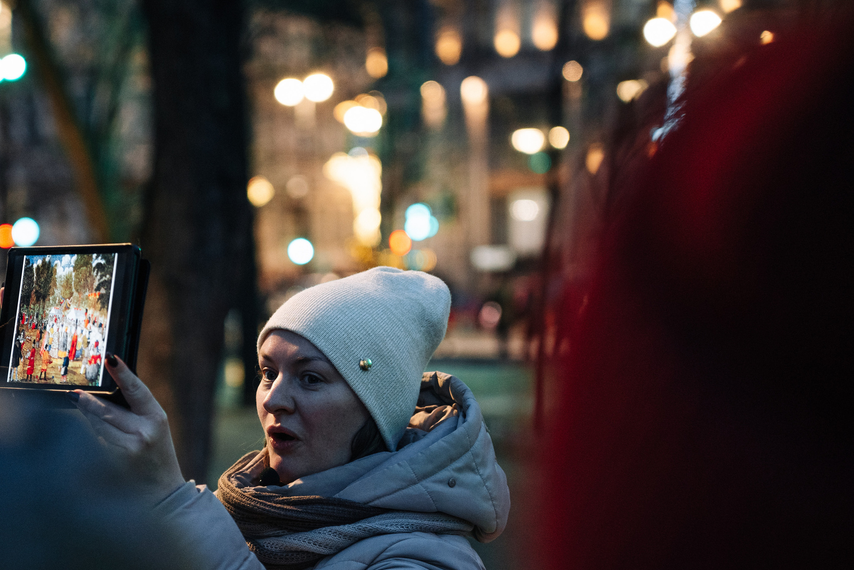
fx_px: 2657
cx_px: 247
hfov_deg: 18.2
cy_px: 395
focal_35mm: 112
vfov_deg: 12.2
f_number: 2.8
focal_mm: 75
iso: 1250
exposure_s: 1/100
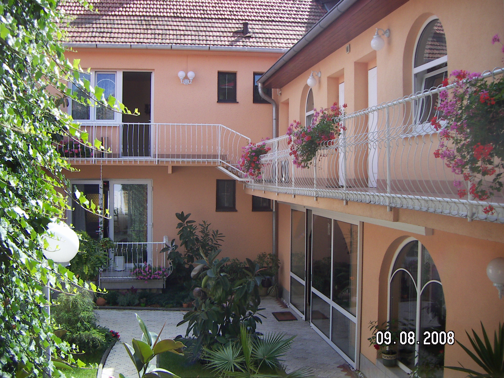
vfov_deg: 39.7
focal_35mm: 36
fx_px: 524
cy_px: 189
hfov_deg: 51.4
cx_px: 252
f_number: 2.8
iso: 50
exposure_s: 1/500
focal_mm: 4.7
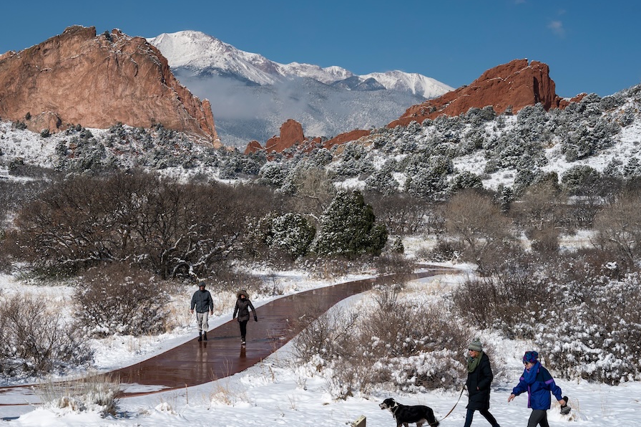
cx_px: 240
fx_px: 1192
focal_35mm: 67
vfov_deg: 20.3
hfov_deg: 30.0
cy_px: 191
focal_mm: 50
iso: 80
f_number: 7.1
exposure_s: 1/1600
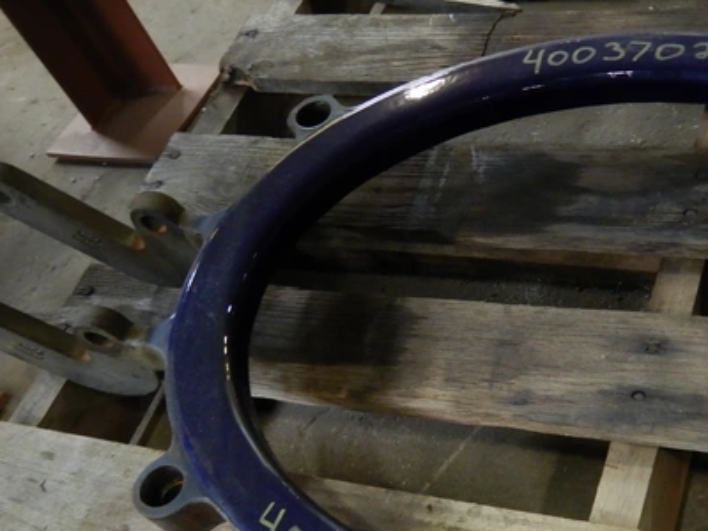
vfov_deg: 31.7
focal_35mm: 45
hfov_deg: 40.5
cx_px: 556
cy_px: 385
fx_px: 920
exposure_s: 1/20
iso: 400
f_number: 2.8
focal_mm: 4.3
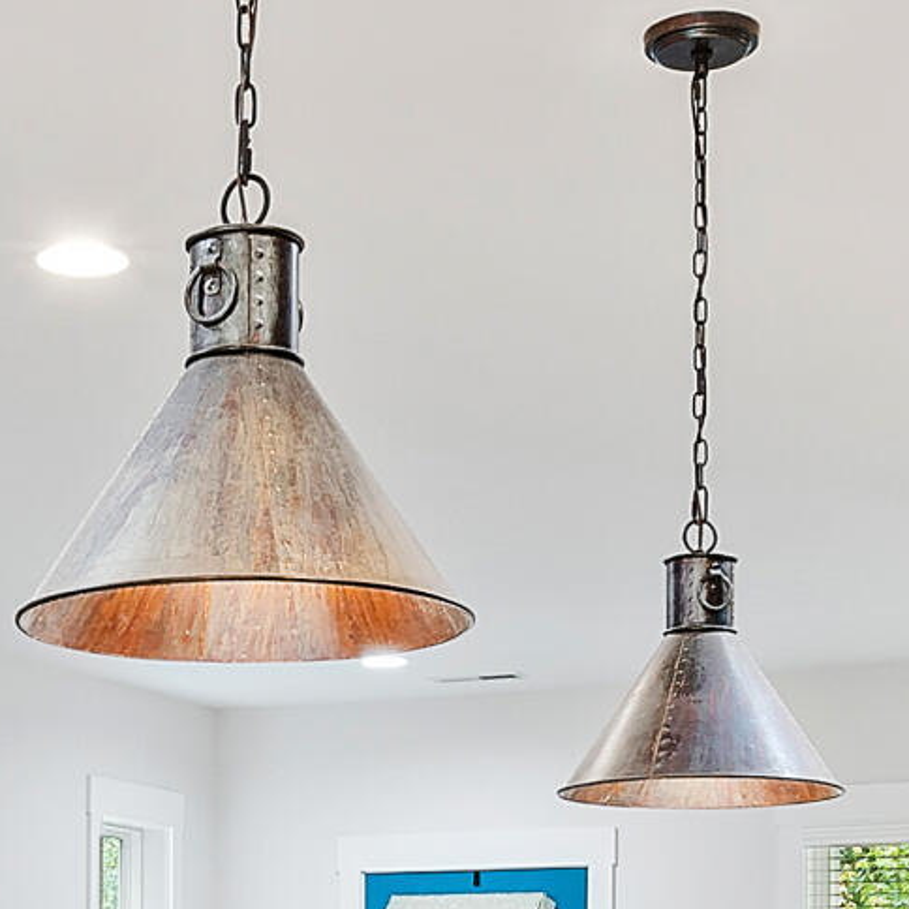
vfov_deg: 20.7
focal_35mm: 79
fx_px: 2347
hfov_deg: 21.7
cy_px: 1035
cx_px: 186
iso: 100
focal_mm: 10
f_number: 8
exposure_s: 1.6
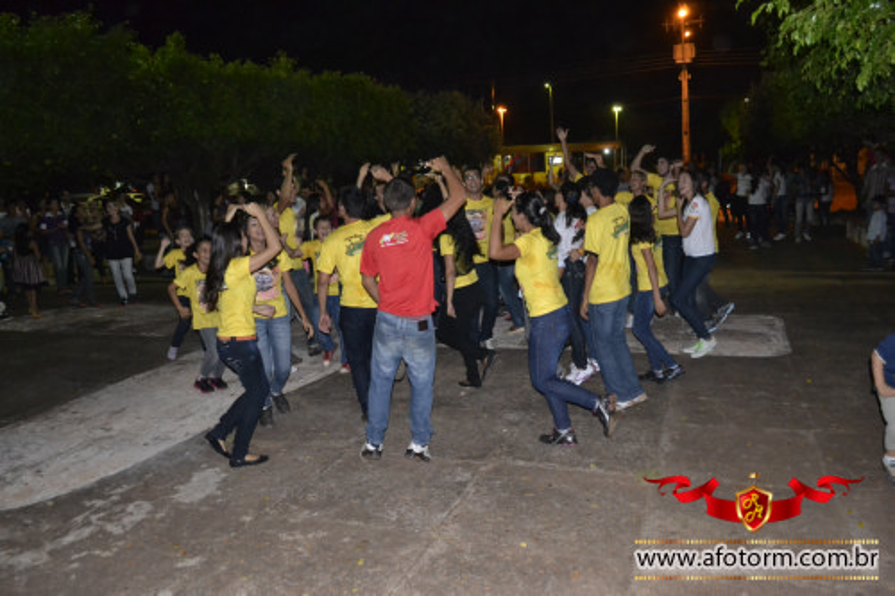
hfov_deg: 61.9
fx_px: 746
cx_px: 448
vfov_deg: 43.6
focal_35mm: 30
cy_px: 298
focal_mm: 20
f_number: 3.8
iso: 3200
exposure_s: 1/60
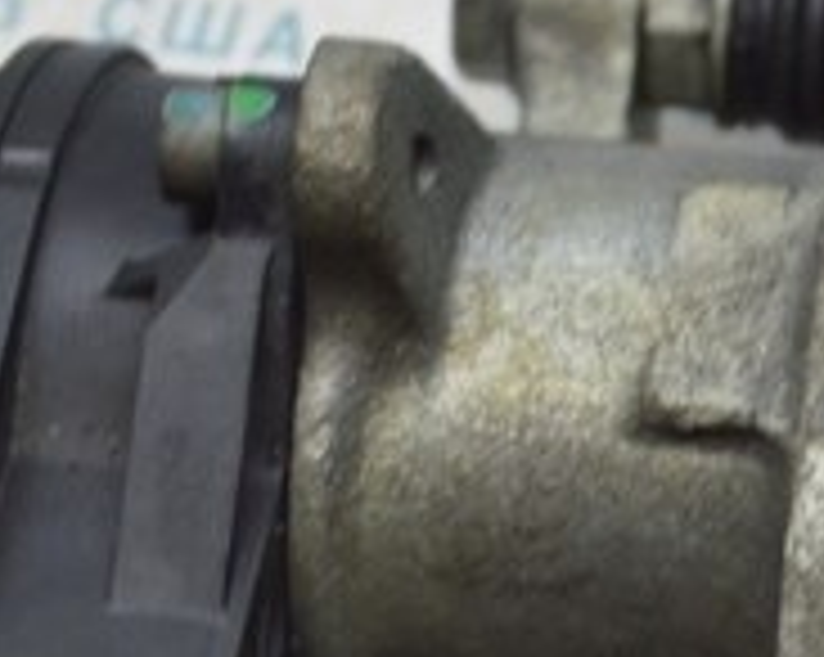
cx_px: 928
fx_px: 4994
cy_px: 403
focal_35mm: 205
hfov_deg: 9.3
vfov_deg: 7.5
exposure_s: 1/20
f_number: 5.6
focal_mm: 26
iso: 400
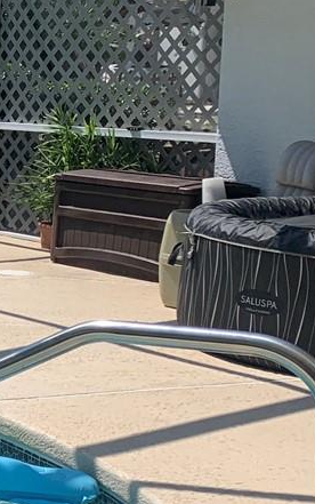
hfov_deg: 10.8
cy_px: 280
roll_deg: +1.0
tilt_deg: -7.3
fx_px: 1372
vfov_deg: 20.8
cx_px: -482
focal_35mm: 100
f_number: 1.8
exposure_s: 1/2075
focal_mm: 4.25
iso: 25
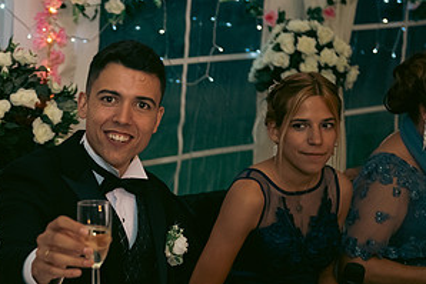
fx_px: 1290
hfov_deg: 18.3
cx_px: 19
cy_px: 239
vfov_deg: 12.5
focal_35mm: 109
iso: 800
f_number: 3.5
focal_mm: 56
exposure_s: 1/160
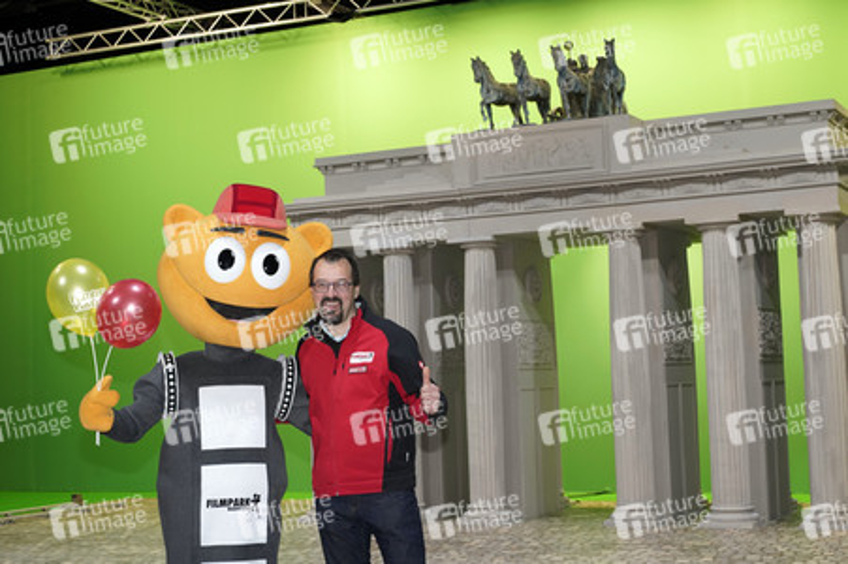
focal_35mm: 60
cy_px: 282
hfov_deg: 33.4
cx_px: 424
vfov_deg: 22.6
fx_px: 1412
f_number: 8
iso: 1600
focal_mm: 60
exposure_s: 1/60
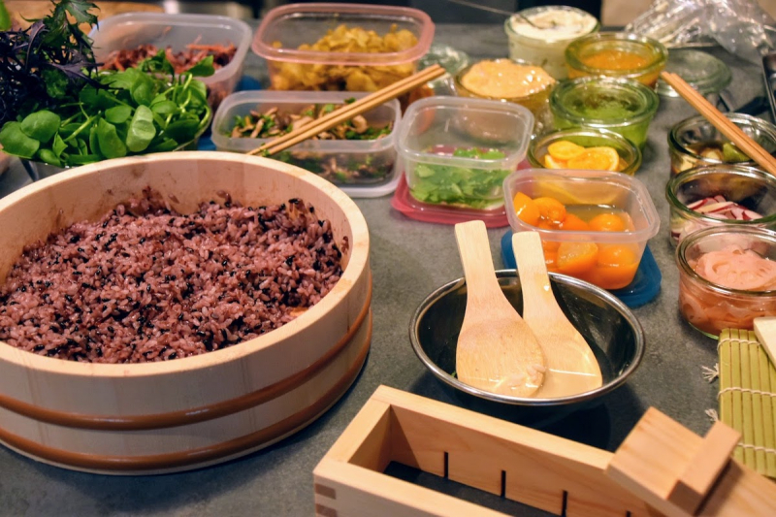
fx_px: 1228
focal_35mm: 57
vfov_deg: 23.8
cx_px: 388
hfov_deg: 35.1
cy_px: 258
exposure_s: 1/60
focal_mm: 38
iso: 1100
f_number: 4.2
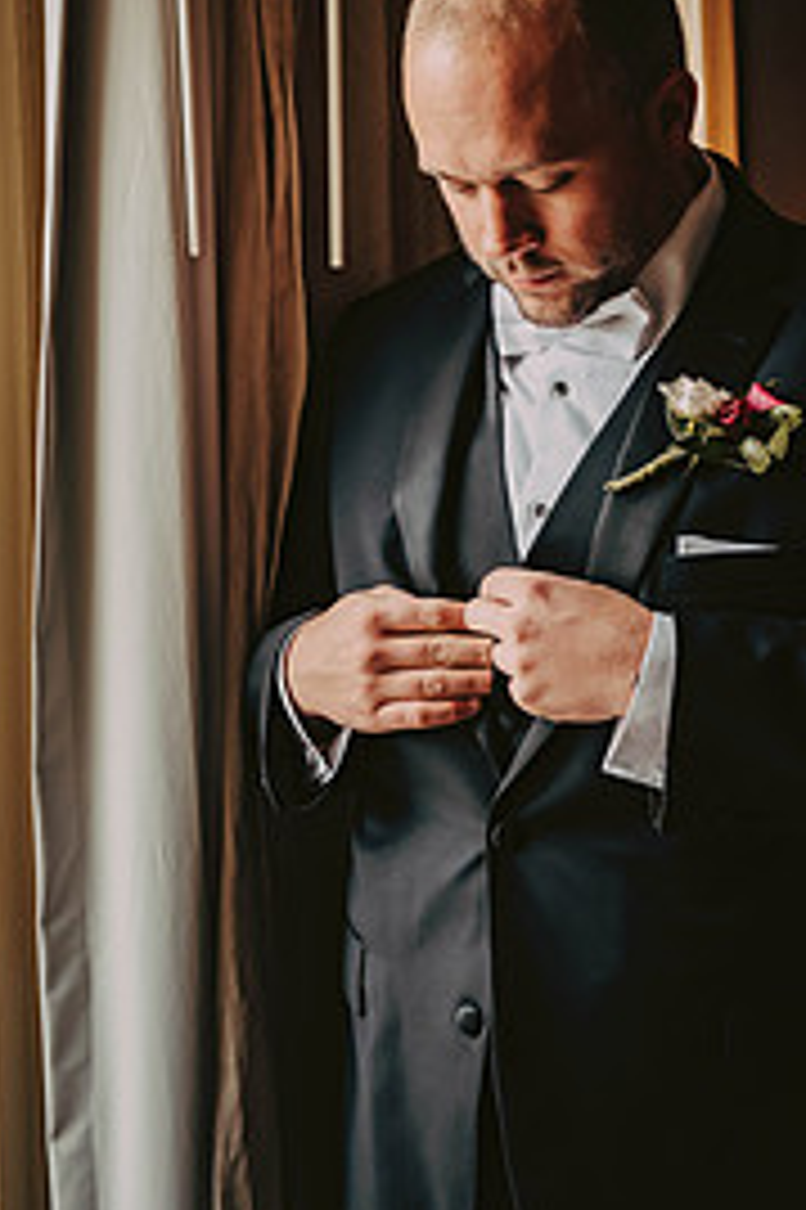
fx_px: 2925
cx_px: 545
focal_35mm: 87
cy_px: 414
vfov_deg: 23.3
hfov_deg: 15.7
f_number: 3.5
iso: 640
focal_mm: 52
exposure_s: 1/250
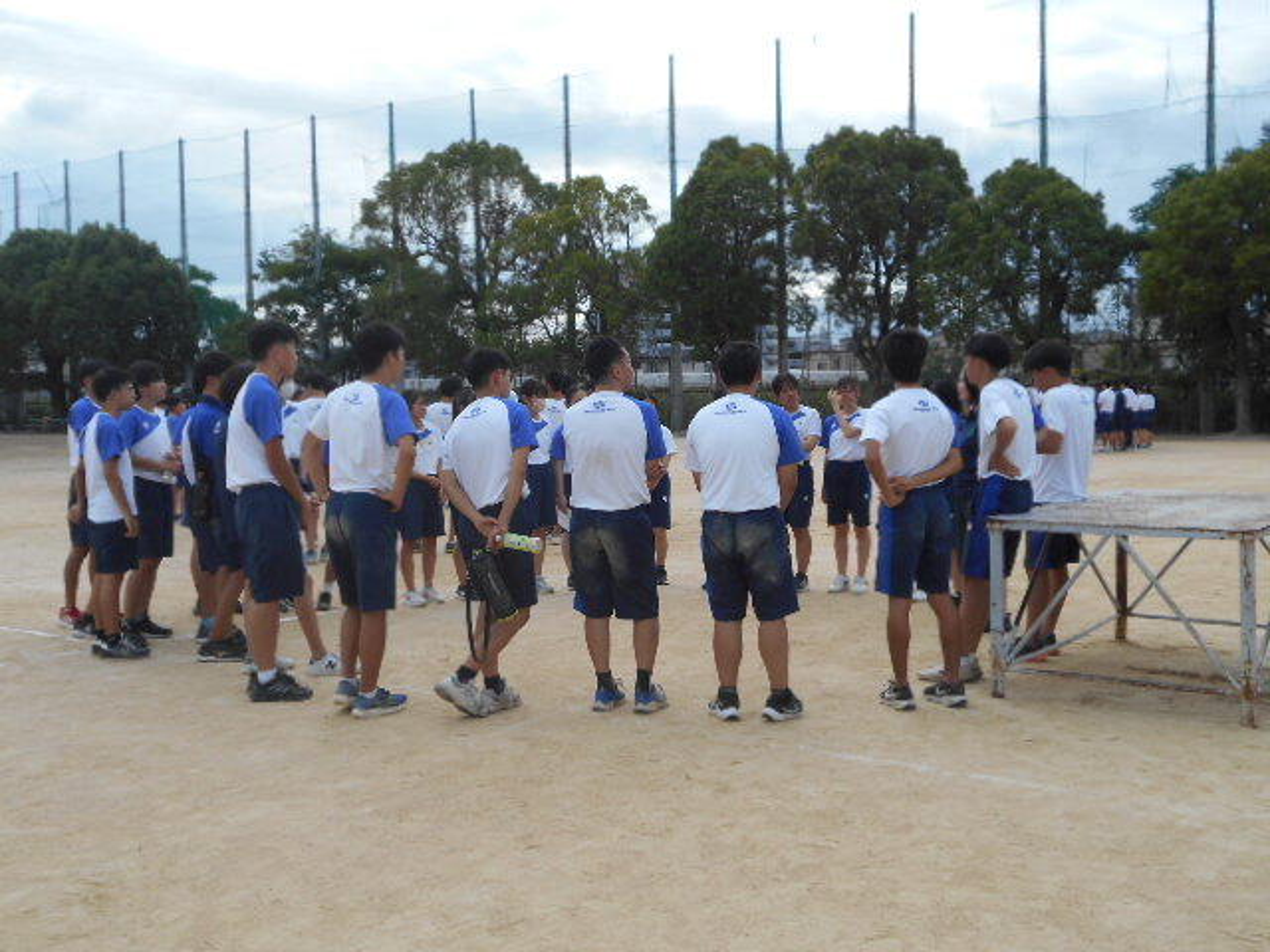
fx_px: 1431
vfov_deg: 36.8
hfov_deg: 47.9
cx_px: 635
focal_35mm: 39
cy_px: 476
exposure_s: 1/640
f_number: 3.9
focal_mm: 6.7
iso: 80
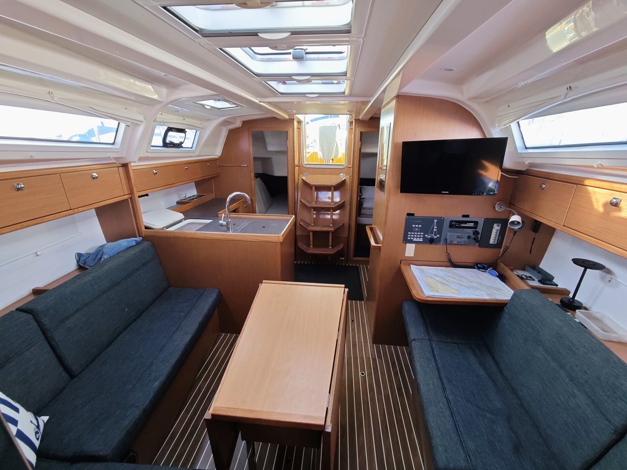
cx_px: 314
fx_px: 254
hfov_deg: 102.1
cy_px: 235
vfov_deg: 85.7
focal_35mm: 14
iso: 160
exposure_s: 1/50
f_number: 2.2
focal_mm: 2.16
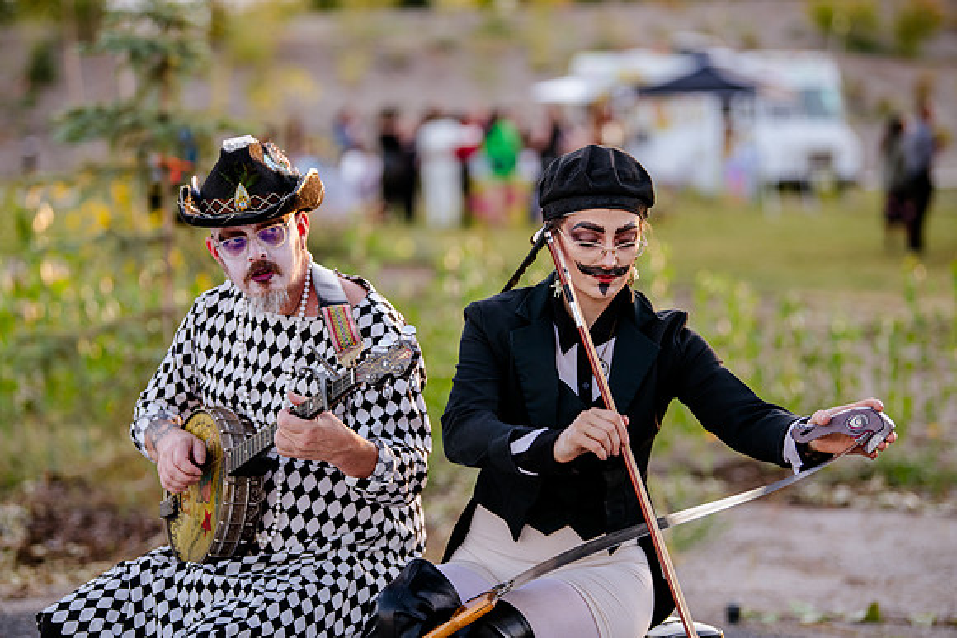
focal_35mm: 127
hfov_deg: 16.1
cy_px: 318
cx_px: 462
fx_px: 3385
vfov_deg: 10.8
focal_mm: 120
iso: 200
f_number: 2.8
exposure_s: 1/250
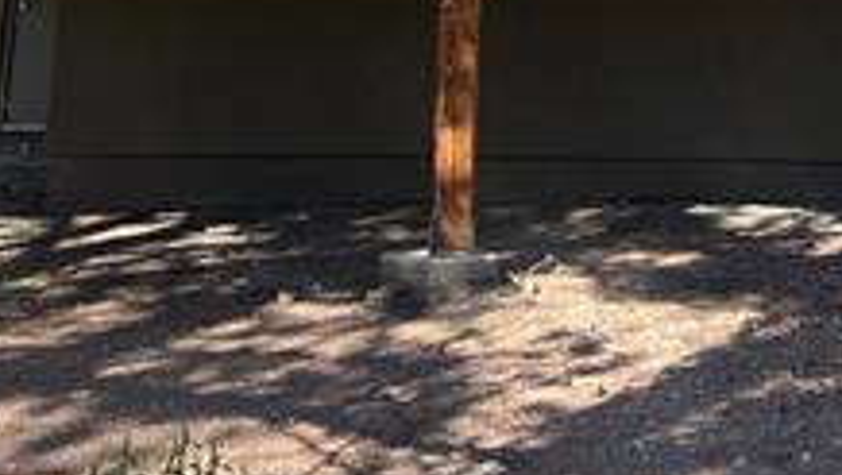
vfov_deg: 13.0
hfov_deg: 25.4
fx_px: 1854
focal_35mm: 83
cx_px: 603
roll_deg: -1.1
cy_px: -431
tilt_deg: +14.1
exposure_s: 1/1431
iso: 50
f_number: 1.5
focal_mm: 5.7
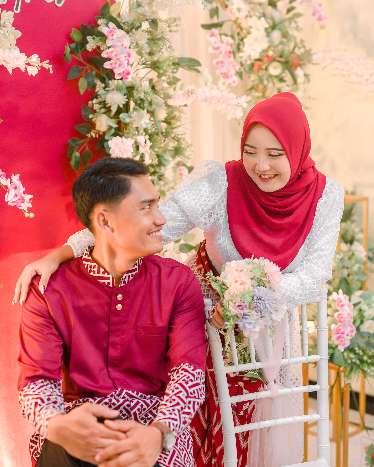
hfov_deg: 26.7
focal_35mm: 57
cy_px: 248
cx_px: 186
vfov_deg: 33.0
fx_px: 788
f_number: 2
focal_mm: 50
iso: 250
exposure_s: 1/125
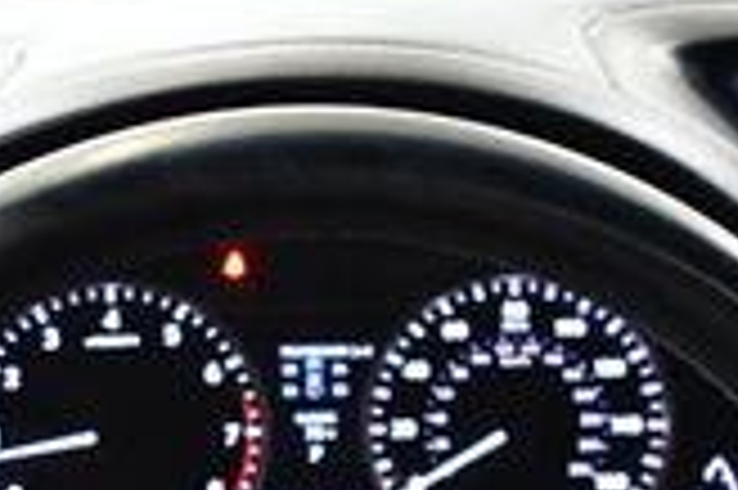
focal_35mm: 121
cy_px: 746
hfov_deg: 16.9
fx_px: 2478
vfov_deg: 10.9
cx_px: 315
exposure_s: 1/60
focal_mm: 21
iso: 3200
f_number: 3.8
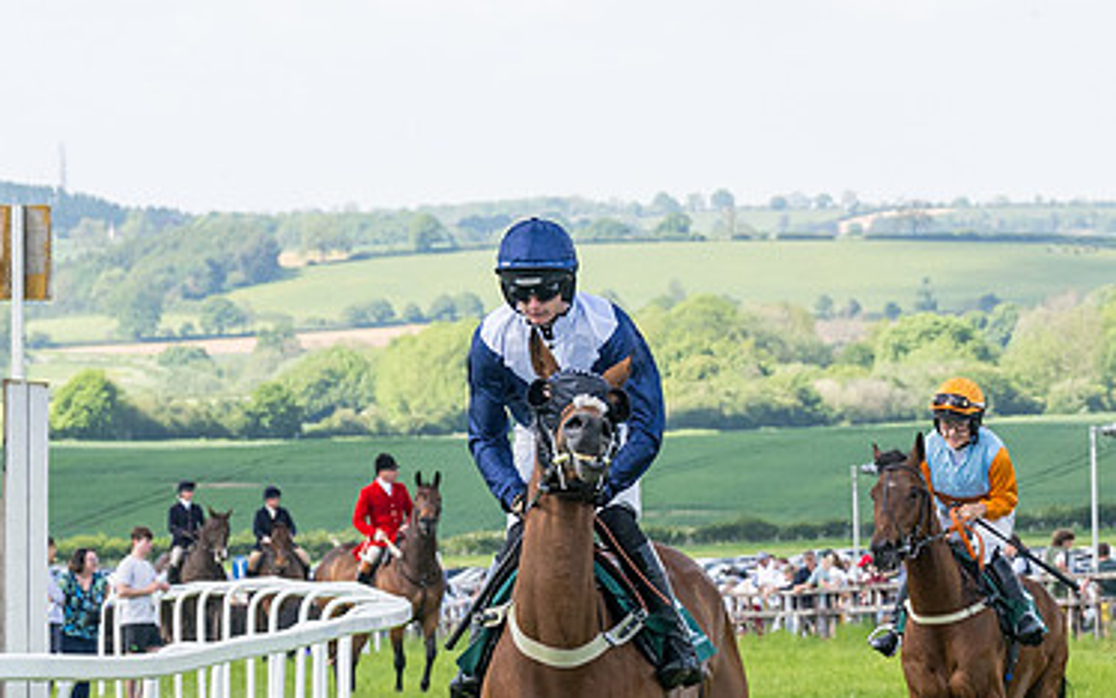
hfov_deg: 7.9
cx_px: 675
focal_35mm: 264
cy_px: 644
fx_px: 8032
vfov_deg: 5.0
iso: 400
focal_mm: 70
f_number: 5
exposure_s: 1/1250
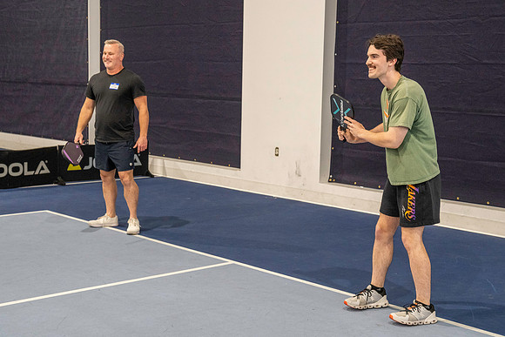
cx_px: 255
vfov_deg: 22.7
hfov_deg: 33.4
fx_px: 840
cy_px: 157
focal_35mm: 60
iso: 5000
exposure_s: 1/250
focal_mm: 49
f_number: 4.5
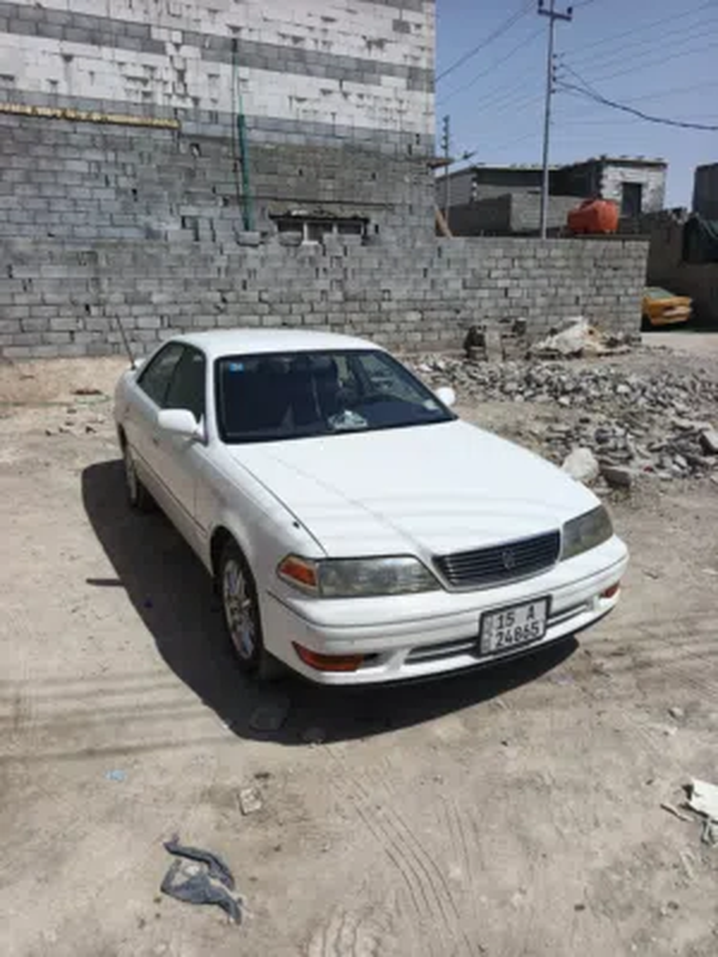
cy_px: 478
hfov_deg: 58.9
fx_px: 636
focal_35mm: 23
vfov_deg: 73.9
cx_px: 359
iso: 50
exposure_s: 1/973
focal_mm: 5.25
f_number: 1.7
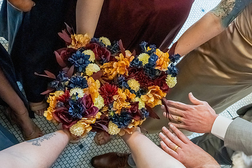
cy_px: 84
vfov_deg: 53.2
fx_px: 168
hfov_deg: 73.7
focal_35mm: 24
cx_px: 126
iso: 10000
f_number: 5
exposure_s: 1/160
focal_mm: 24
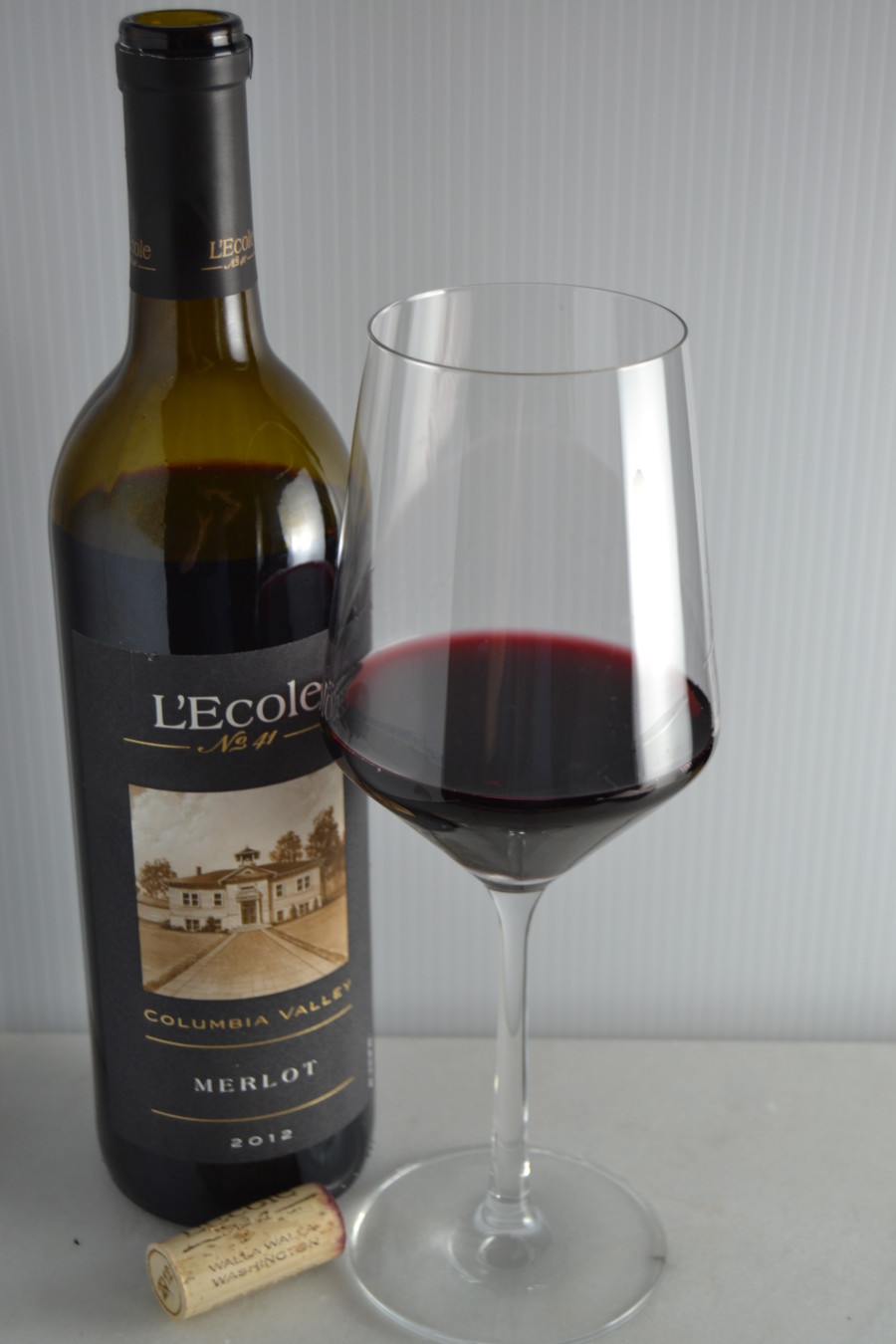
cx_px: 448
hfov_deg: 22.6
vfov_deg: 33.4
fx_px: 2240
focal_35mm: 60
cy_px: 672
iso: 400
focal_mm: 40
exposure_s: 1/100
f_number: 5
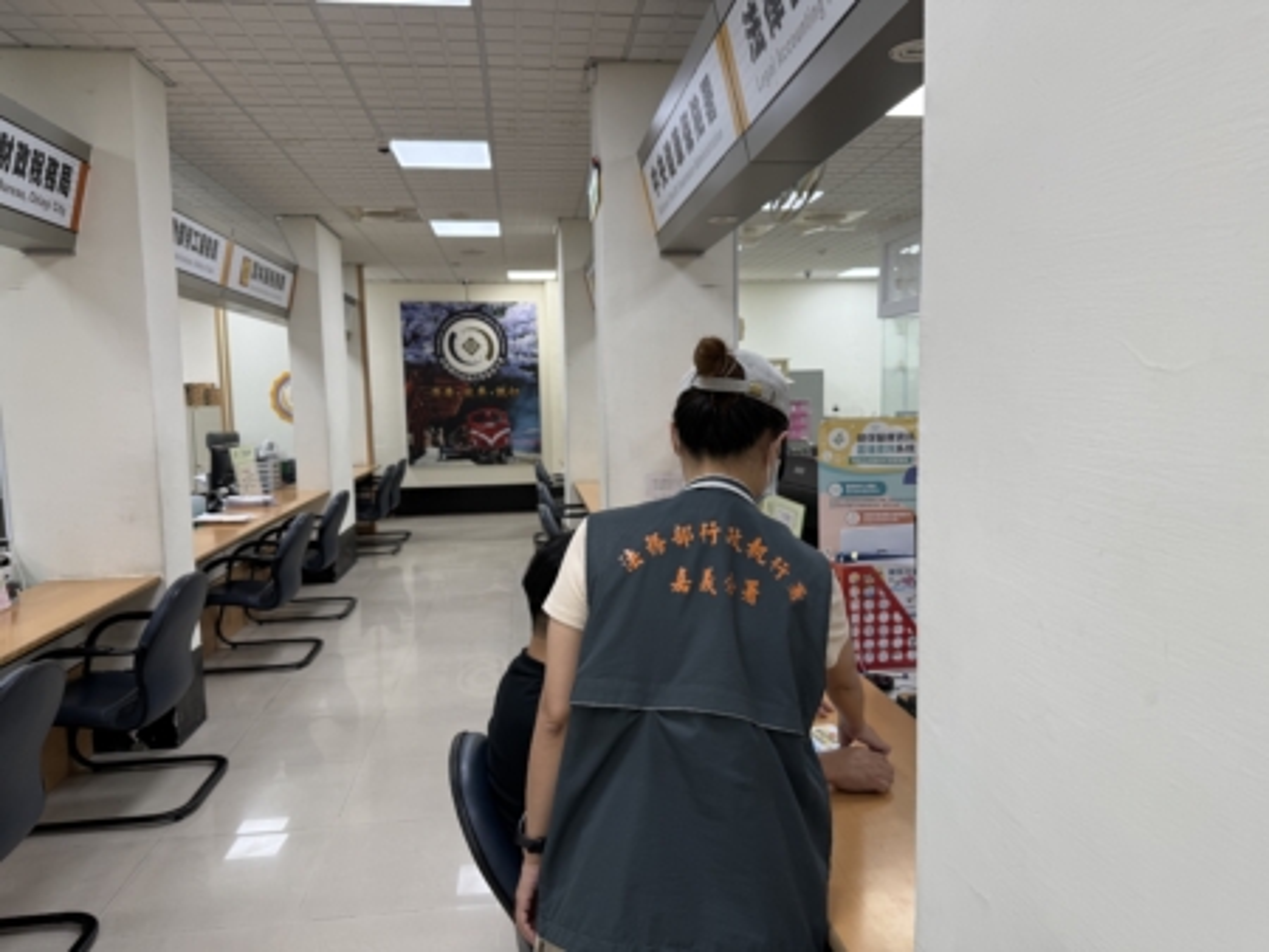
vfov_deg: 56.9
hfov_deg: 71.6
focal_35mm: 24
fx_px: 880
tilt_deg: -5.1
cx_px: 634
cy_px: 476
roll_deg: +1.2
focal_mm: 6.76
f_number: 1.78
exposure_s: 1/120
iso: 80
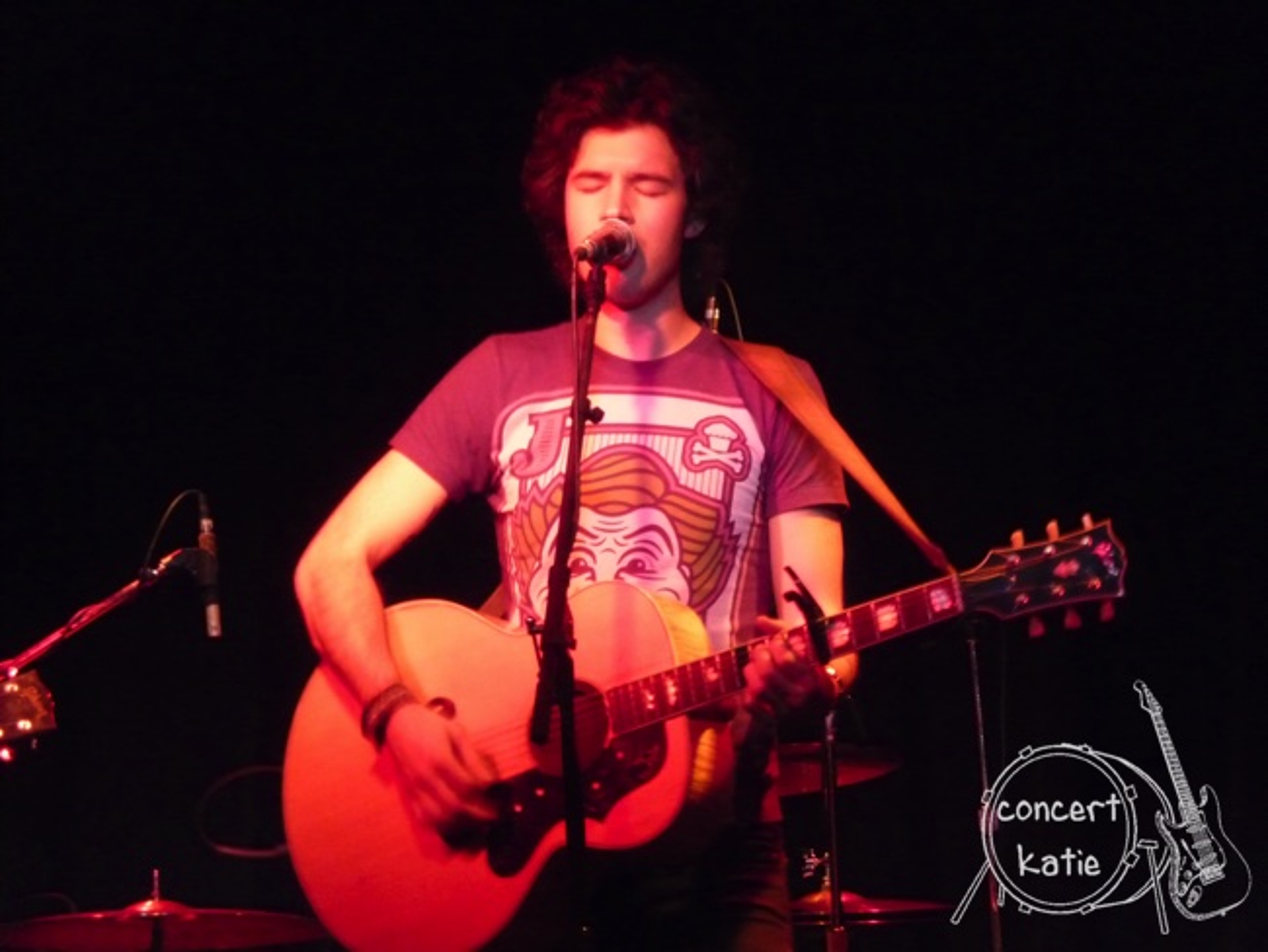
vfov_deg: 7.0
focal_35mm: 212
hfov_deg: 9.3
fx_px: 7769
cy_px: 476
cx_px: 634
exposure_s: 1/13
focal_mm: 36.4
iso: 800
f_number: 4.8
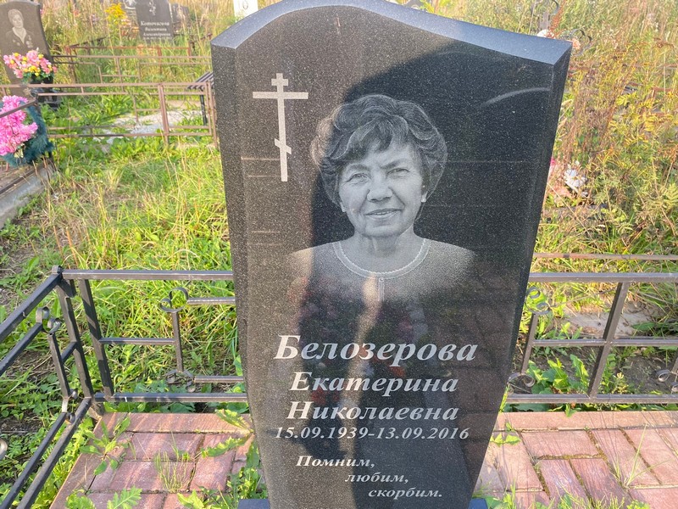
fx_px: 509
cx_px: 339
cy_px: 254
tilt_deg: -28.9
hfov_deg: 67.3
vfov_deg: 53.1
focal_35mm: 26
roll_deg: -0.2
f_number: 1.8
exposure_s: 1/334
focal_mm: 4.25
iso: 32
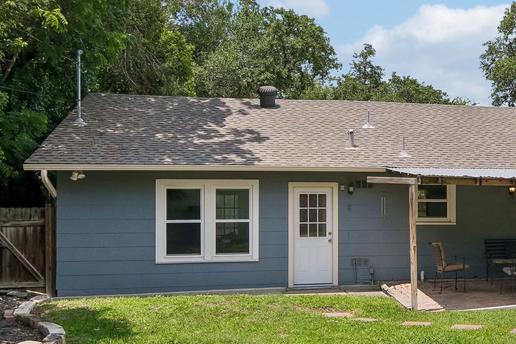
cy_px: 206
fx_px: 702
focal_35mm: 49
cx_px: 493
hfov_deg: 36.9
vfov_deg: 27.5
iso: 320
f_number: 8
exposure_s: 1/500
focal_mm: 11
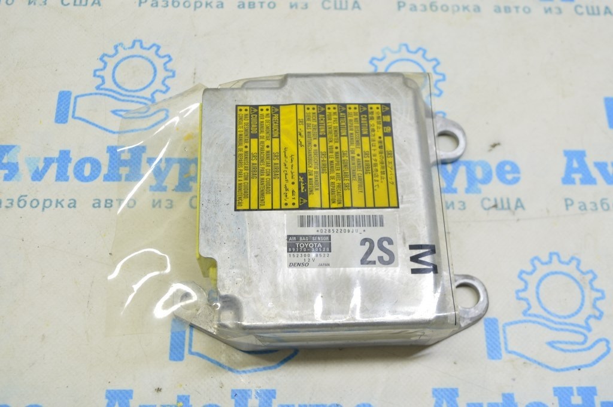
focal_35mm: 44
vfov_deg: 30.8
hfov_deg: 45.0
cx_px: 306
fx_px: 740
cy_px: 204
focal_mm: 29
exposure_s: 1/20
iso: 400
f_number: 5.6
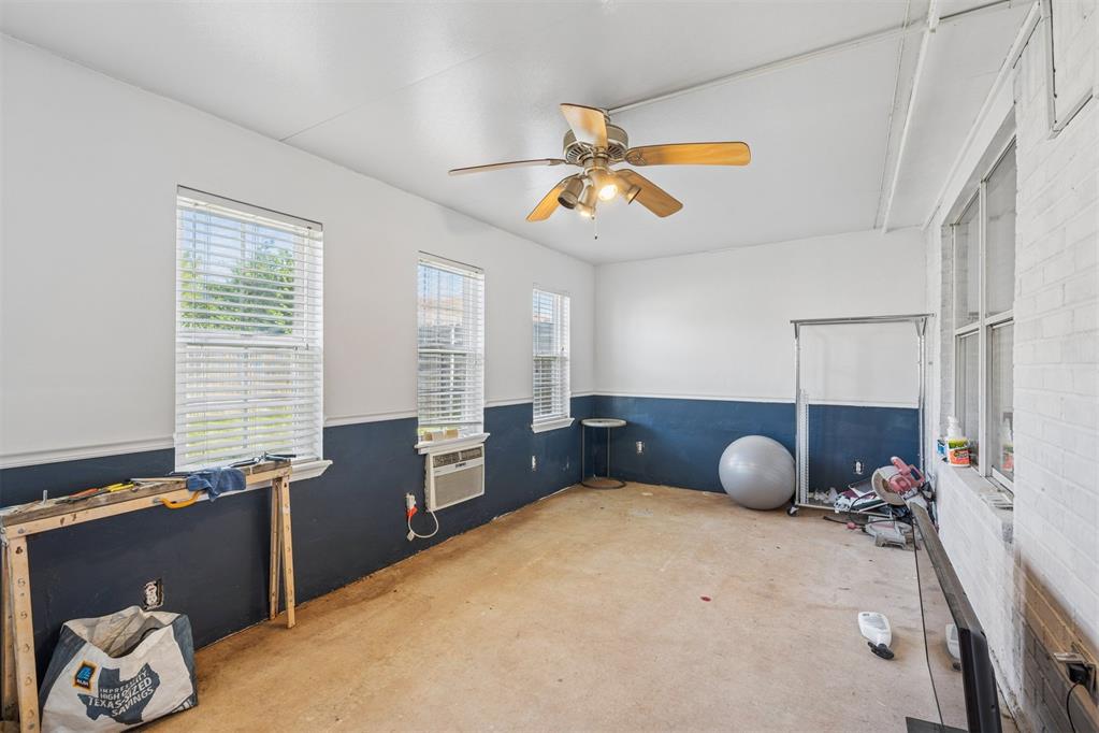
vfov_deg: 73.7
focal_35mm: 16
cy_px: 366
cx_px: 550
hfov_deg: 96.7
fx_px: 488
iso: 200
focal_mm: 16
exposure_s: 1/10
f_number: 8
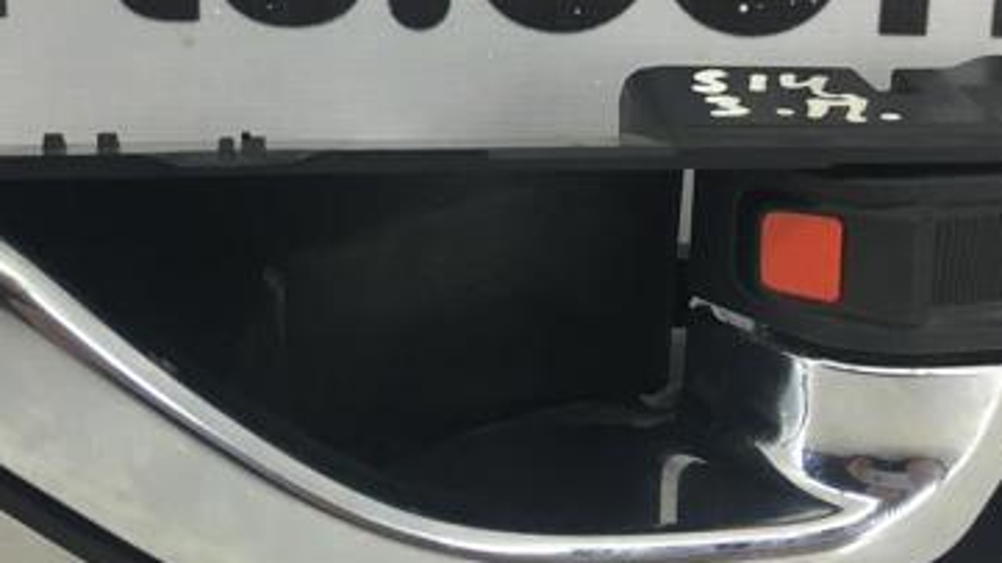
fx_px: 1488
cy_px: 14
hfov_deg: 37.1
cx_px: 422
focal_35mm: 56
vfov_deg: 20.8
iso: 25
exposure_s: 1/33
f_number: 2.2
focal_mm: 4.15
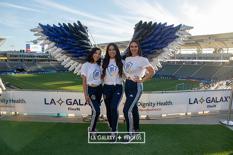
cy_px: 78
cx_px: 116
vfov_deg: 53.2
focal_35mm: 24
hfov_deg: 73.7
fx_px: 155
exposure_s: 1/160
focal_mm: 24
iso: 250
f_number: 8
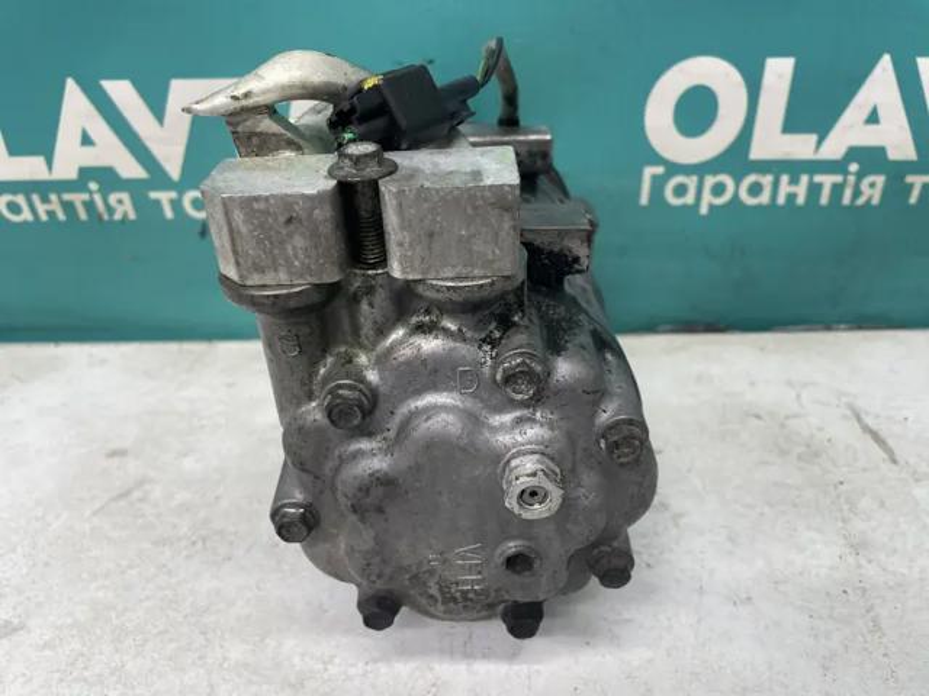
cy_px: 348
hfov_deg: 67.3
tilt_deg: -31.8
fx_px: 698
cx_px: 464
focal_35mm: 26
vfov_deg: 53.1
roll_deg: +1.8
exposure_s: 1/100
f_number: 1.6
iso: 100
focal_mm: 4.2
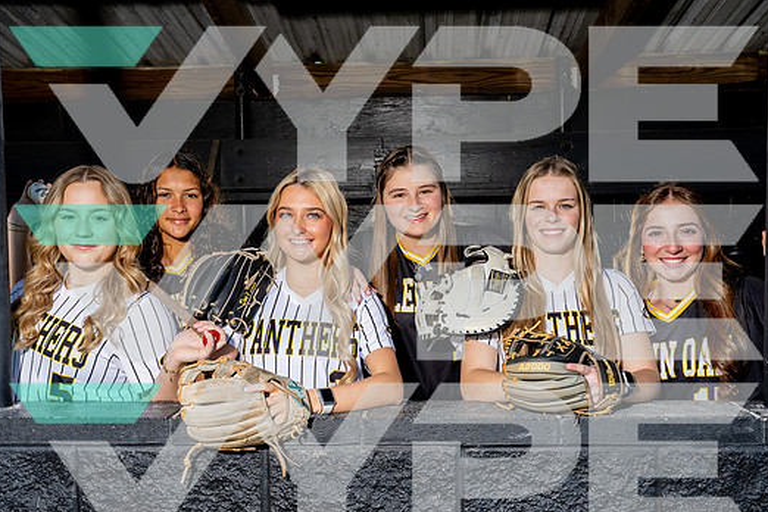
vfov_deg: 33.4
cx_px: 388
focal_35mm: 40
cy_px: 283
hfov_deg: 48.5
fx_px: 853
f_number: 8
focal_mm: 36
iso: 100
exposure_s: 1/250
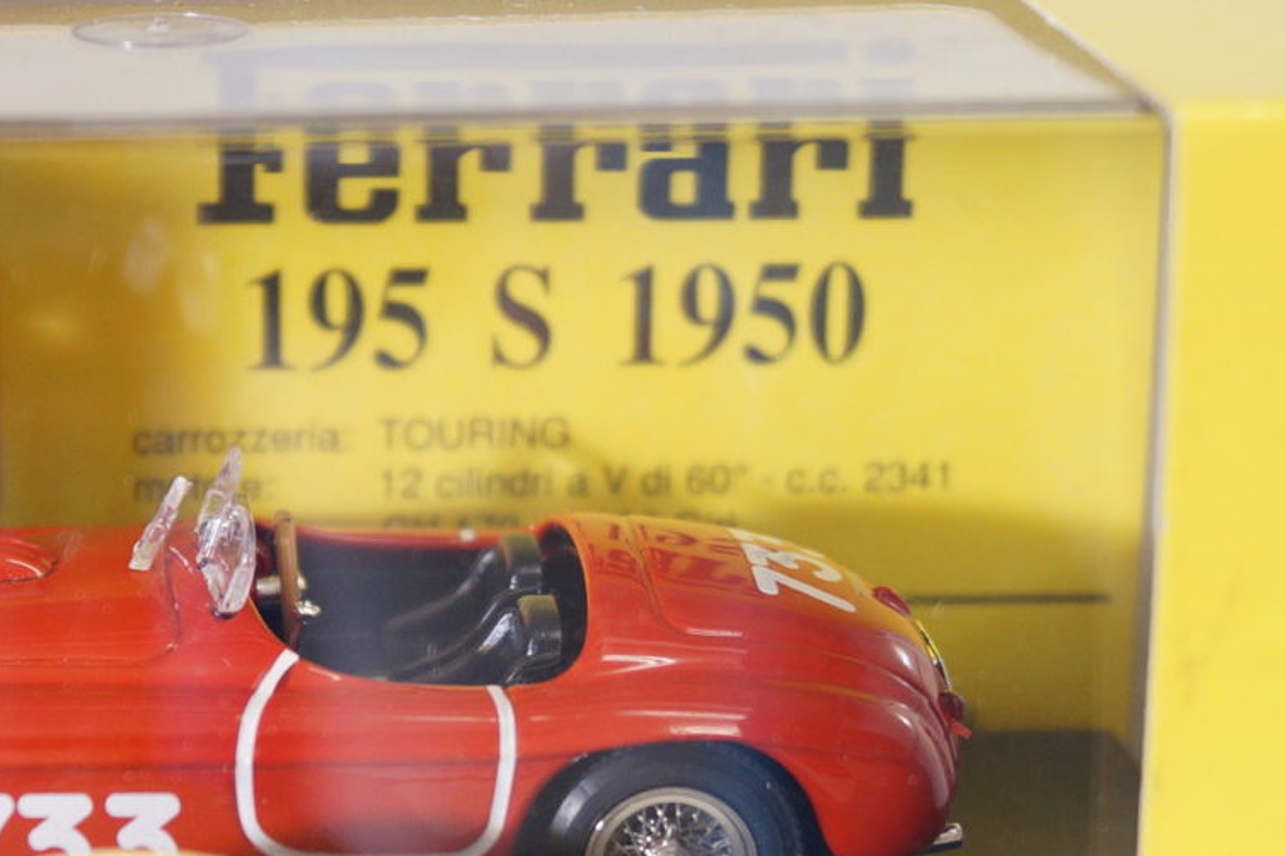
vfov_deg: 12.9
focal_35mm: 106
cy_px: 495
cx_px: 112
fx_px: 3782
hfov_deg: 18.9
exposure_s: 1/160
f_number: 4
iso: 400
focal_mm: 26
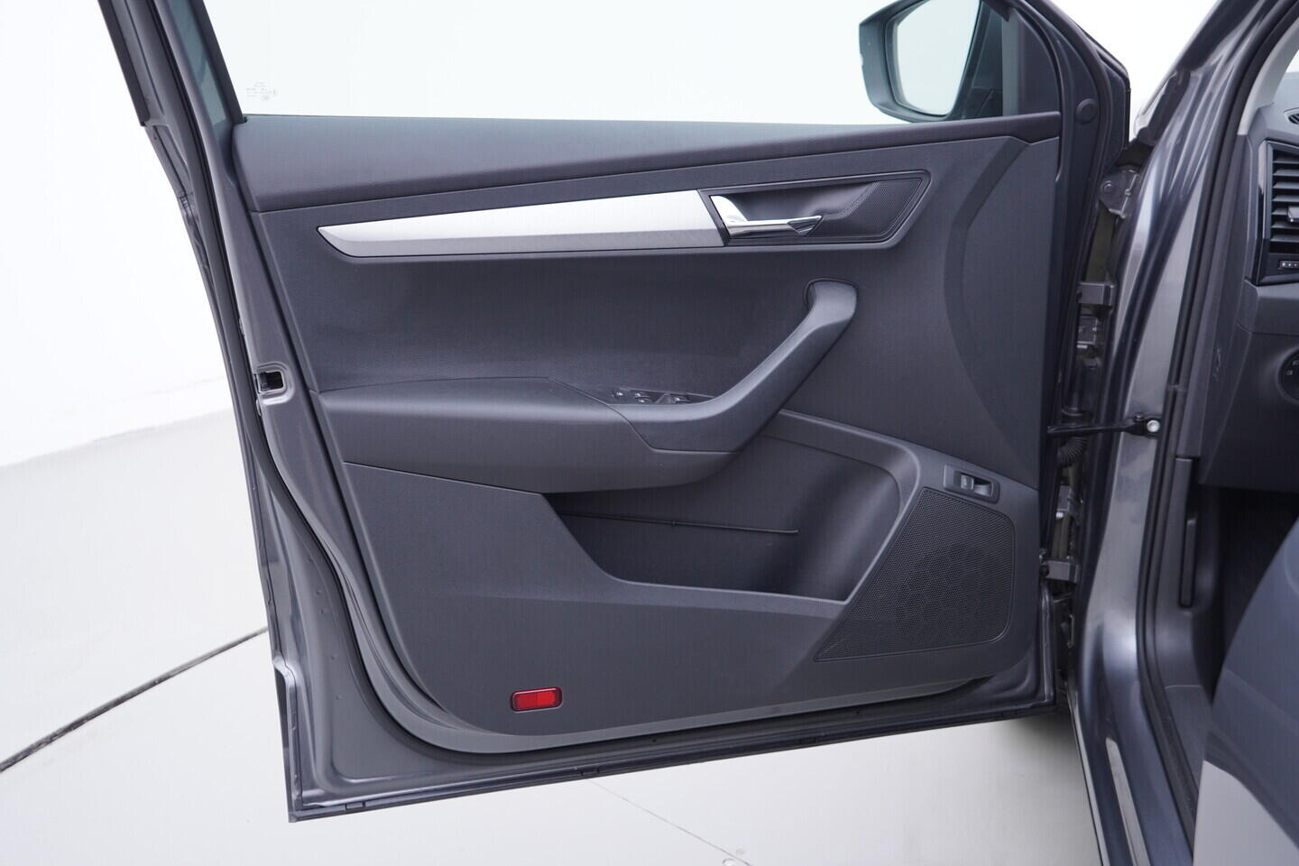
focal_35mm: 36
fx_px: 1299
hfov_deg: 53.1
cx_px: 650
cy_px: 433
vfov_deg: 36.9
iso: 125
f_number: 2.8
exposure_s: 1/40
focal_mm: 24
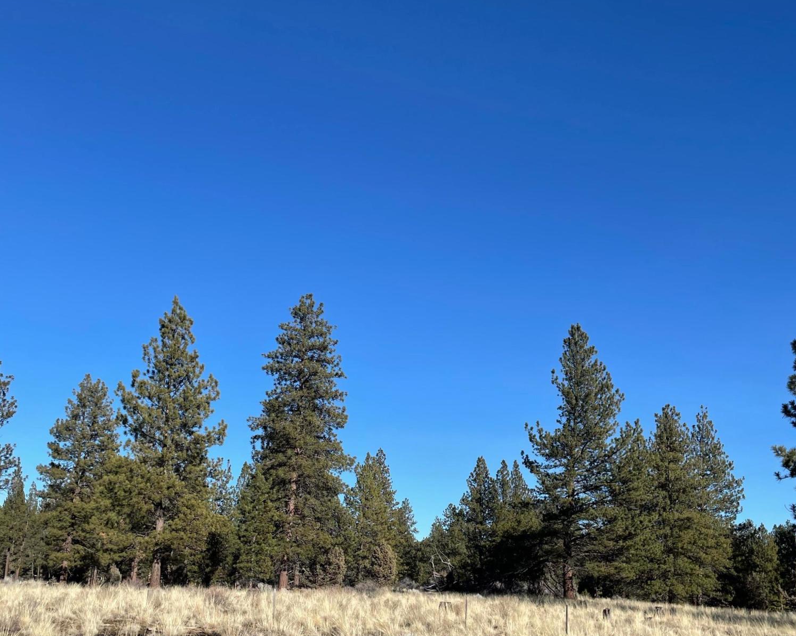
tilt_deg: +11.4
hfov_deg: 52.9
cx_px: 399
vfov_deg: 42.6
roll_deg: -1.0
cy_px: 434
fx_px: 801
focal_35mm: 34
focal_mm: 4.2
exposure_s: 1/3509
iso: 32
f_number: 1.6
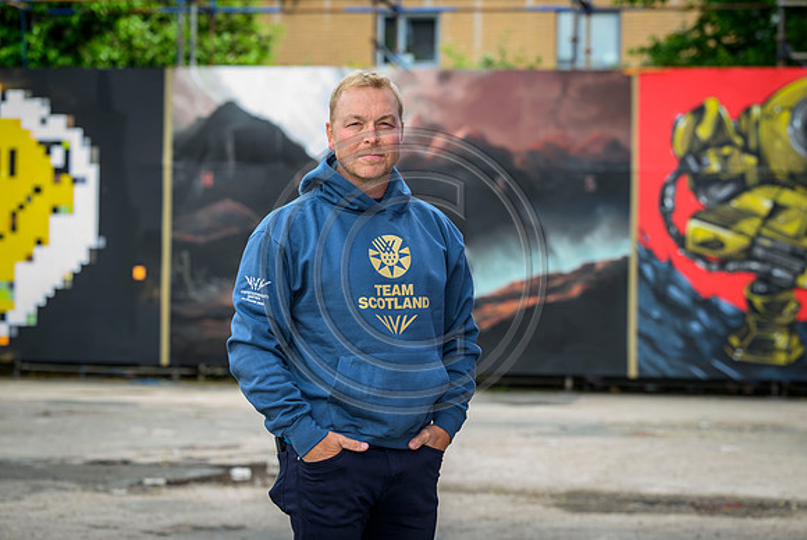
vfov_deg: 14.6
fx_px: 2109
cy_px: 268
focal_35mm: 94
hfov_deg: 21.7
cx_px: 413
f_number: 4
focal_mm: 91
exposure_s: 1/250
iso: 250
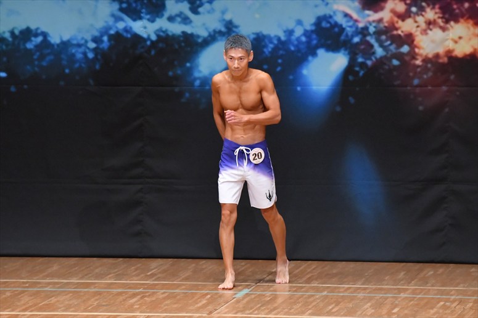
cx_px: 239
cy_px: 159
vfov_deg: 4.4
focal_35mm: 315
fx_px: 4181
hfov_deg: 6.5
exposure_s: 1/400
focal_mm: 210
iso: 8000
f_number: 5.6
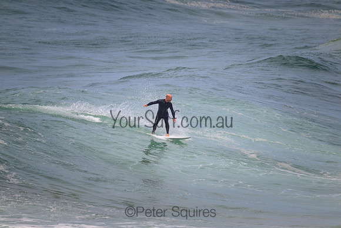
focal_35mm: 800
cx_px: 170
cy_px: 114
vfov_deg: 1.7
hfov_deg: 2.6
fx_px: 7579
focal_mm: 800
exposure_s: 1/2000
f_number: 11
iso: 640
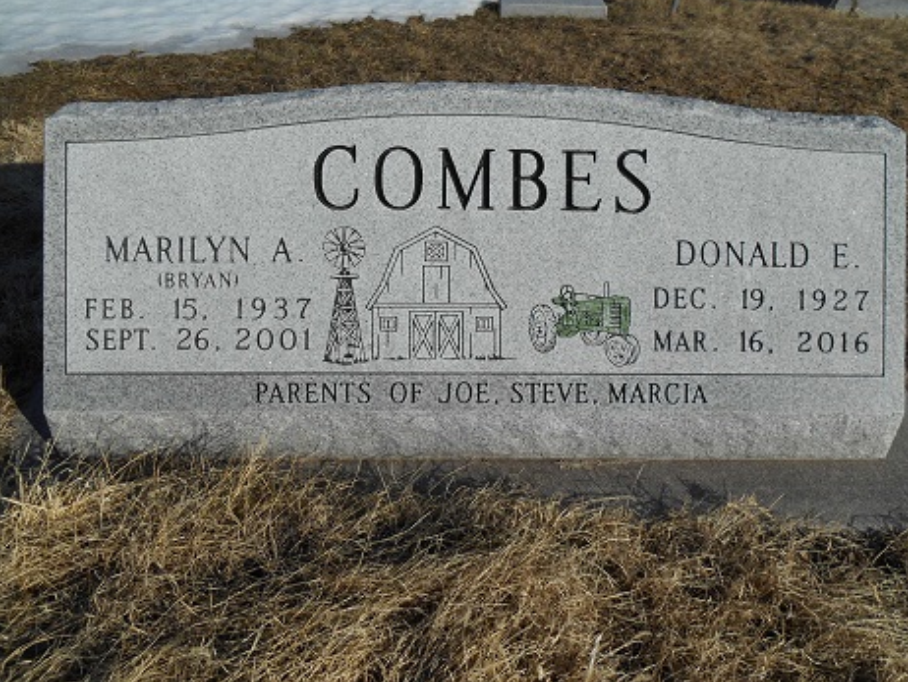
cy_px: 340
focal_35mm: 27
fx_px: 709
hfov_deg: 65.3
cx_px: 468
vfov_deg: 51.4
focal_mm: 4.7
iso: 80
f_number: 3.4
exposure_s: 1/1600
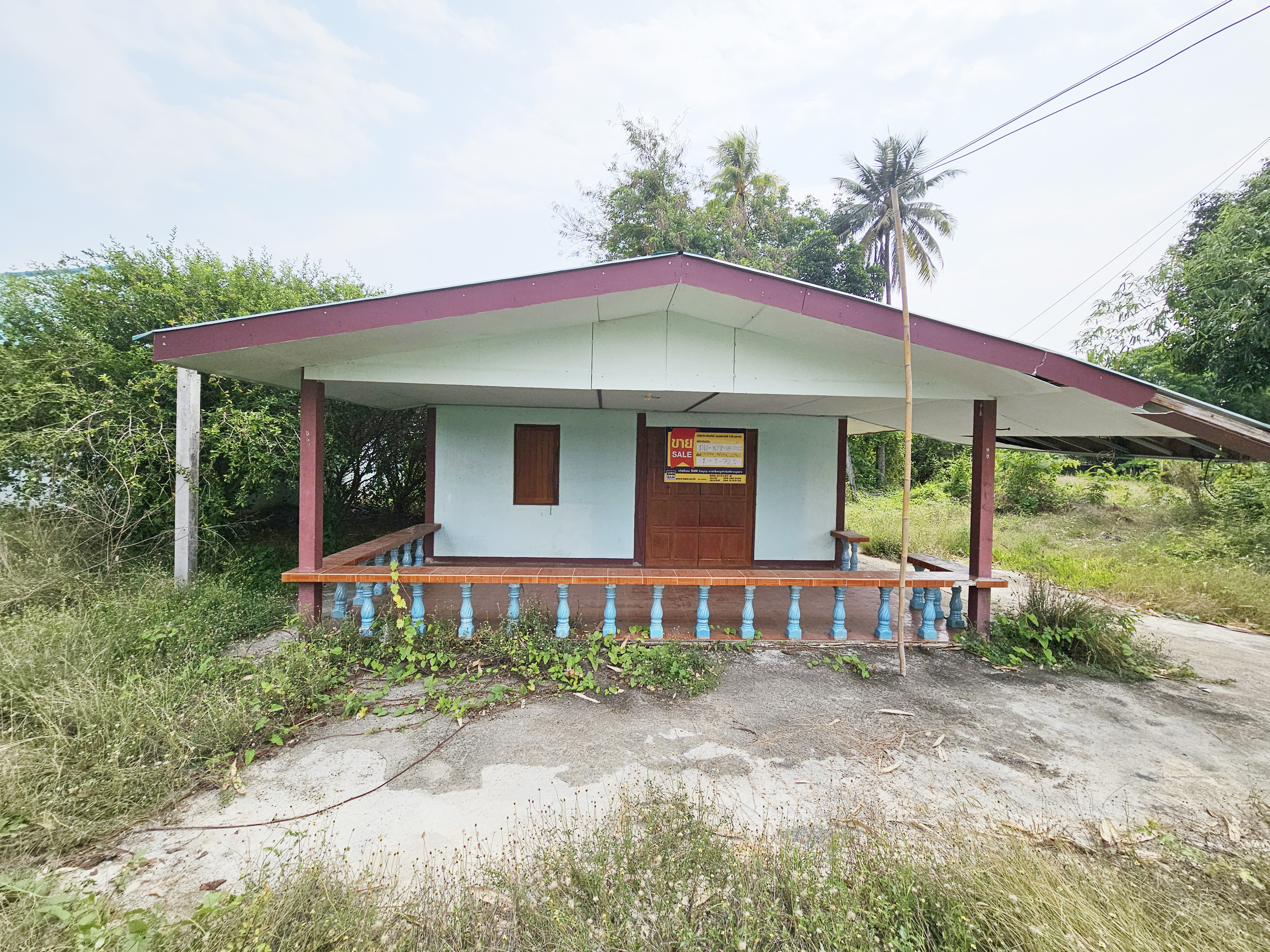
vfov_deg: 89.9
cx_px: 635
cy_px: 476
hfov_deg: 106.2
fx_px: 477
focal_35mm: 13
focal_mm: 2.2
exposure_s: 1/2797
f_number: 2.2
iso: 50
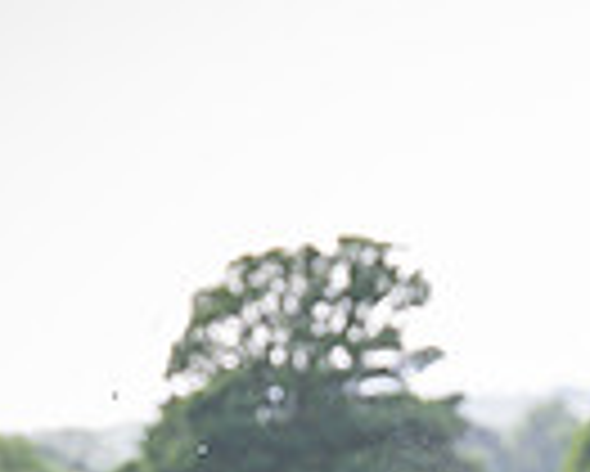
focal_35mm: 448
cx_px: 608
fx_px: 7829
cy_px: 875
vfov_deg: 3.4
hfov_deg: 4.3
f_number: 2.8
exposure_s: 1/1600
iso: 640
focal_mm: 70
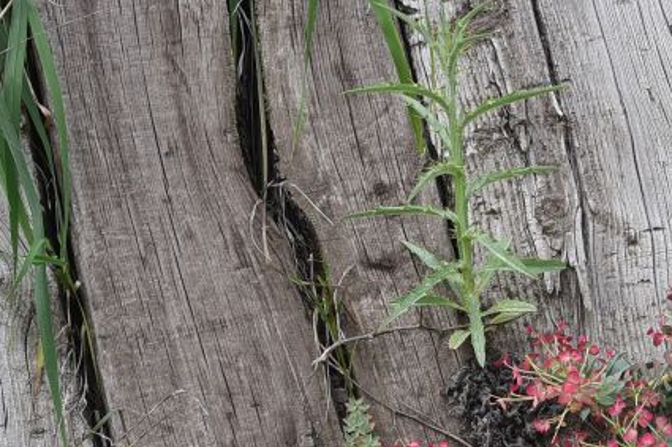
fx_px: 2855
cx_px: 821
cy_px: 454
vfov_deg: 8.9
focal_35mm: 153
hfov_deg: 13.1
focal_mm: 50
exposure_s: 1/125
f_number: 10
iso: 200
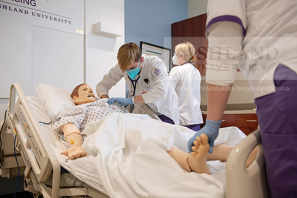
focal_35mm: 36
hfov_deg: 53.1
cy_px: 99
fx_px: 297
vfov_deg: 36.9
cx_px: 148
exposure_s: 1/125
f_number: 3.5
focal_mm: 36
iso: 800
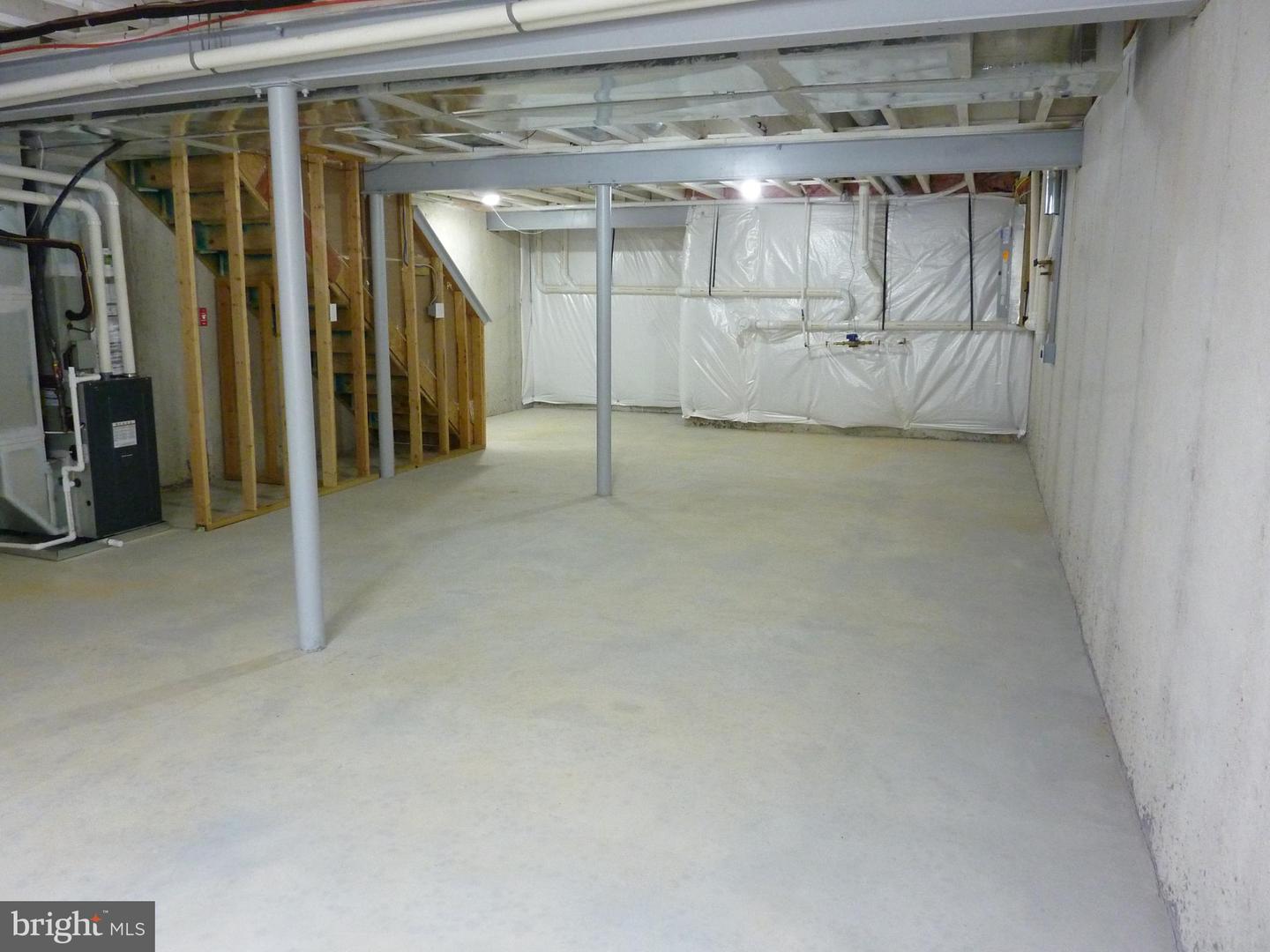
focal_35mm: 25
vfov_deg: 54.9
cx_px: 635
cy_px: 476
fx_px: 917
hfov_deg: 69.4
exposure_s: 1/13
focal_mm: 4.1
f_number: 3.3
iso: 400
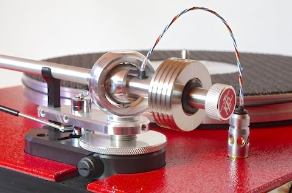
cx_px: 146
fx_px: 664
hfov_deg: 24.8
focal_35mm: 82
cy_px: 96
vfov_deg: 16.6
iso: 100
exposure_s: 5
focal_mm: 55
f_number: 16
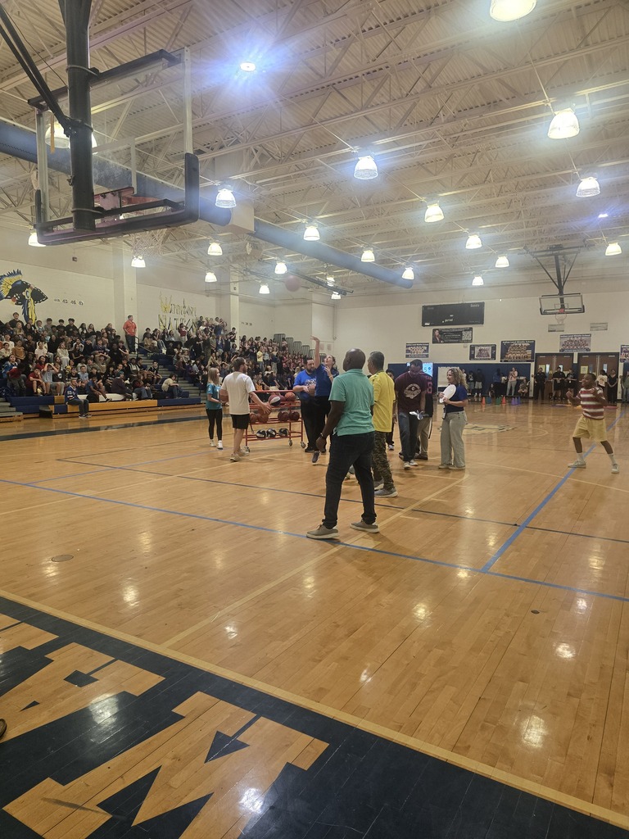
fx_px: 557
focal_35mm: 23
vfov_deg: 73.9
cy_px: 420
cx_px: 314
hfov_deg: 58.9
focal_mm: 6.3
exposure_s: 1/180
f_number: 1.7
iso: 200
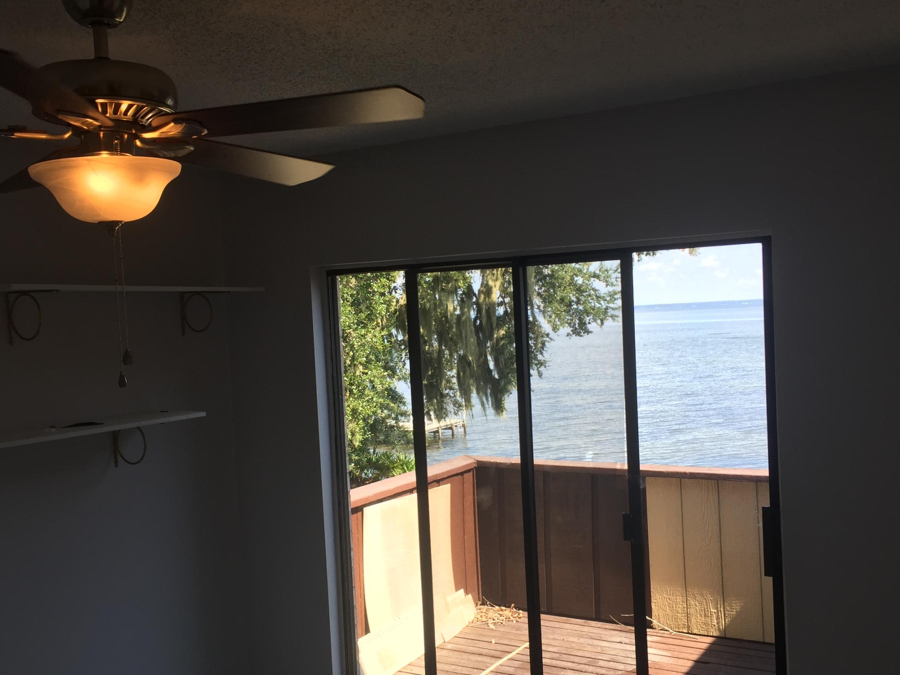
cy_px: 361
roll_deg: +2.5
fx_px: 962
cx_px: 417
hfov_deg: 50.1
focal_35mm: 37
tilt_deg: -2.9
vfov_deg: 38.7
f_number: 2.2
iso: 32
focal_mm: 4.15
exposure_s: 1/302
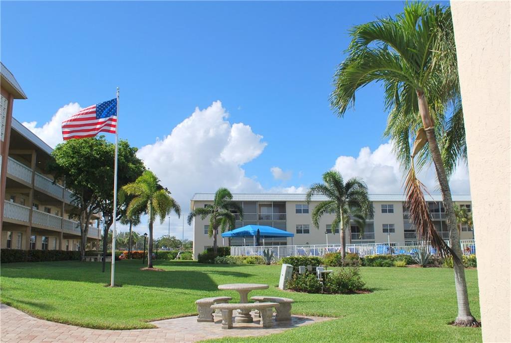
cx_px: 256
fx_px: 384
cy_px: 172
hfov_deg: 67.3
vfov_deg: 48.1
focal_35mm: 27
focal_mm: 18
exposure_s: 1/320
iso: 100
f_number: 9
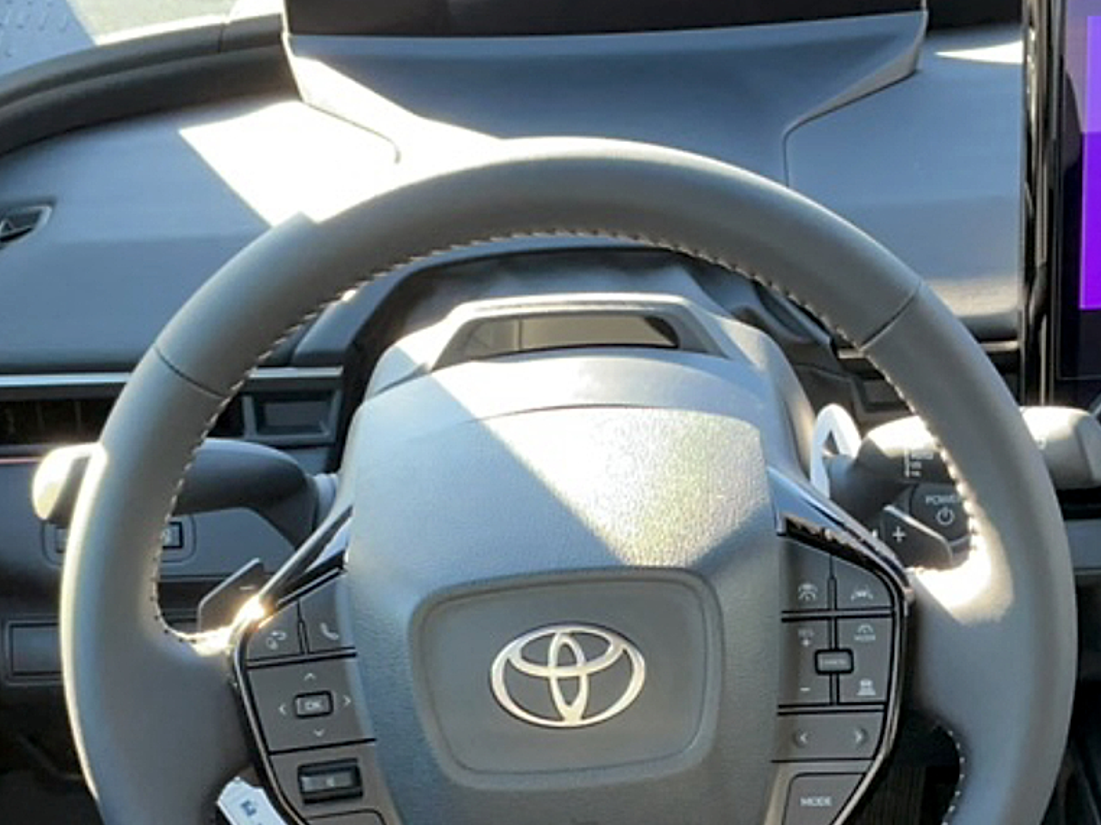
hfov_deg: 30.6
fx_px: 2003
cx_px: 682
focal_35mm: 63
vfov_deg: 22.7
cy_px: 728
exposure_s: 1/60
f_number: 1.8
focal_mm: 3
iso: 80
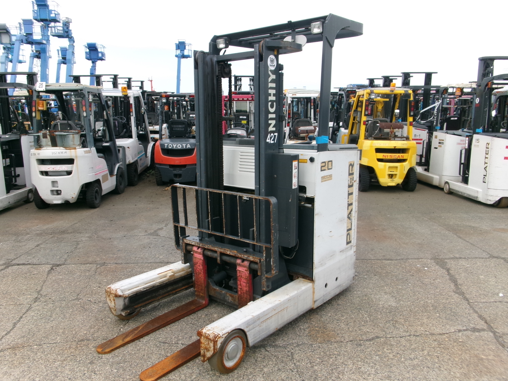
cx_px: 254
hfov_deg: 63.4
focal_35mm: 28
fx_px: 411
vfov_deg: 49.7
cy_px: 190
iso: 100
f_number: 10.8
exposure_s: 1/58
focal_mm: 5.1
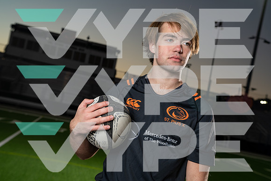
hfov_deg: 42.7
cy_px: 90
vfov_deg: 29.3
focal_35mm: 46
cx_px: 136
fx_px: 346
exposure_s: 1/250
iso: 160
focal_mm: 46
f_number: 4.5
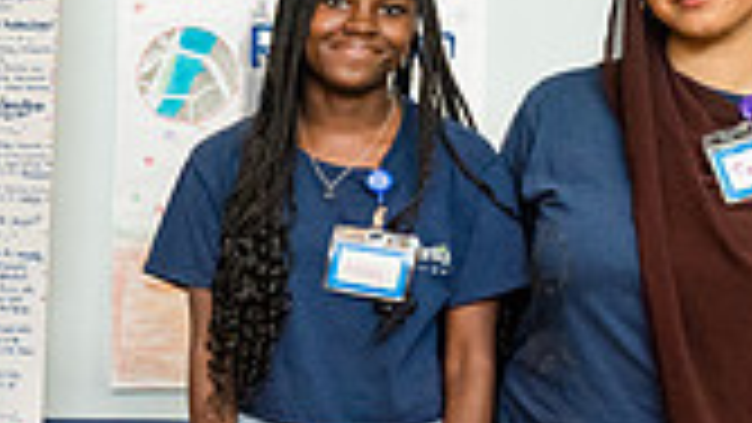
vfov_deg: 13.7
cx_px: -324
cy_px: 295
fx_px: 1755
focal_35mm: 88
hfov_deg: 21.1
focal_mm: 24
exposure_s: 1/400
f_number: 4
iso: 2500
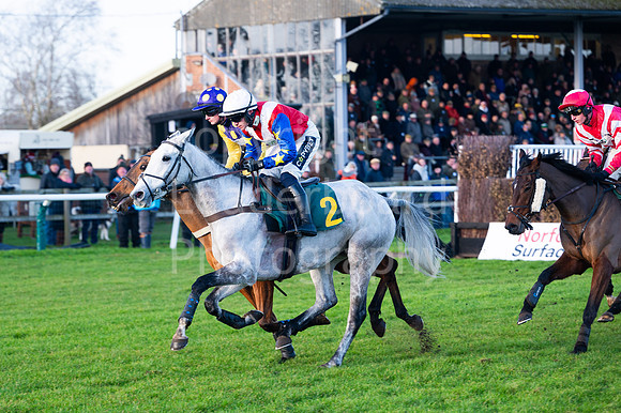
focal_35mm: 125
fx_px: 2152
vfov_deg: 11.0
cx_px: 282
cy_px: 187
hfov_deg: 16.4
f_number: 3.5
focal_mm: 110
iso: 320
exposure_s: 1/1000
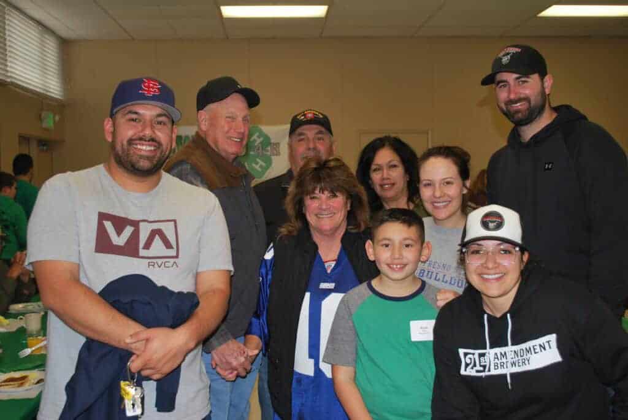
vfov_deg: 32.0
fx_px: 733
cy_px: 210
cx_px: 314
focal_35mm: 42
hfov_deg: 46.4
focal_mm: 28
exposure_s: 1/60
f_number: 4.5
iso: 200
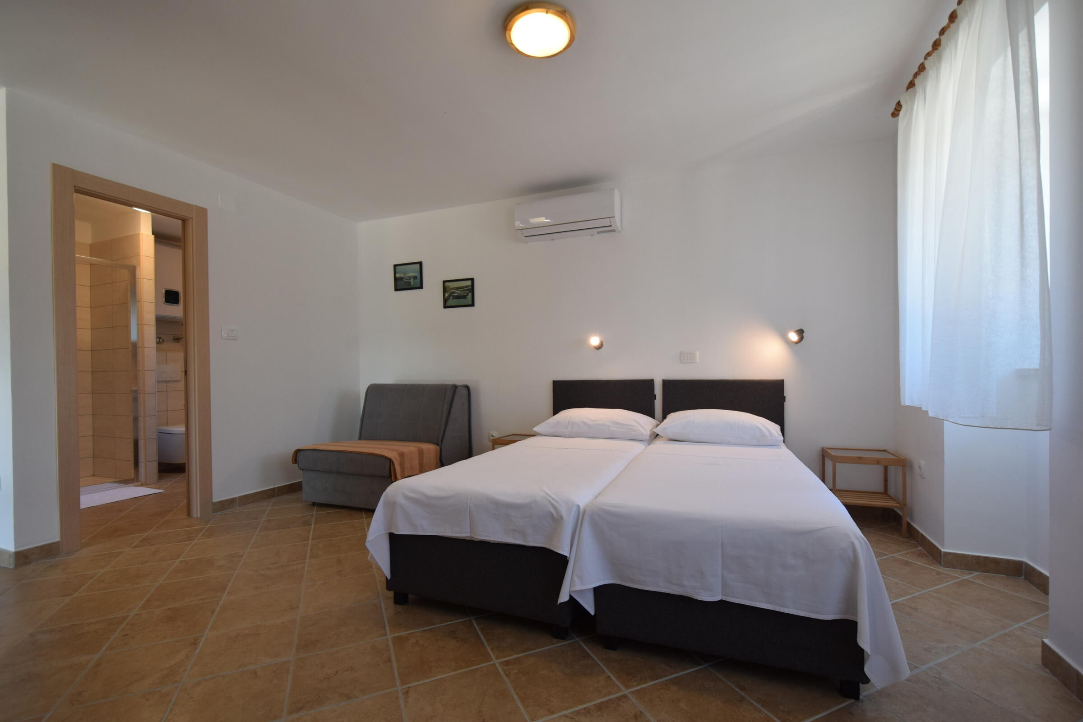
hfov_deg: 100.4
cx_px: 542
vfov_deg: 77.3
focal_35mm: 15
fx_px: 451
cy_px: 361
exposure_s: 1/80
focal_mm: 10
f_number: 4.5
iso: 400
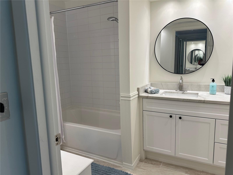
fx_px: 162
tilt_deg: -7.7
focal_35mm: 24
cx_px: 116
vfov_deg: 56.8
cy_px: 88
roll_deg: +1.1
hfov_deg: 71.6
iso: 100
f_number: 1.78
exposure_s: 1/120
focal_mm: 6.86
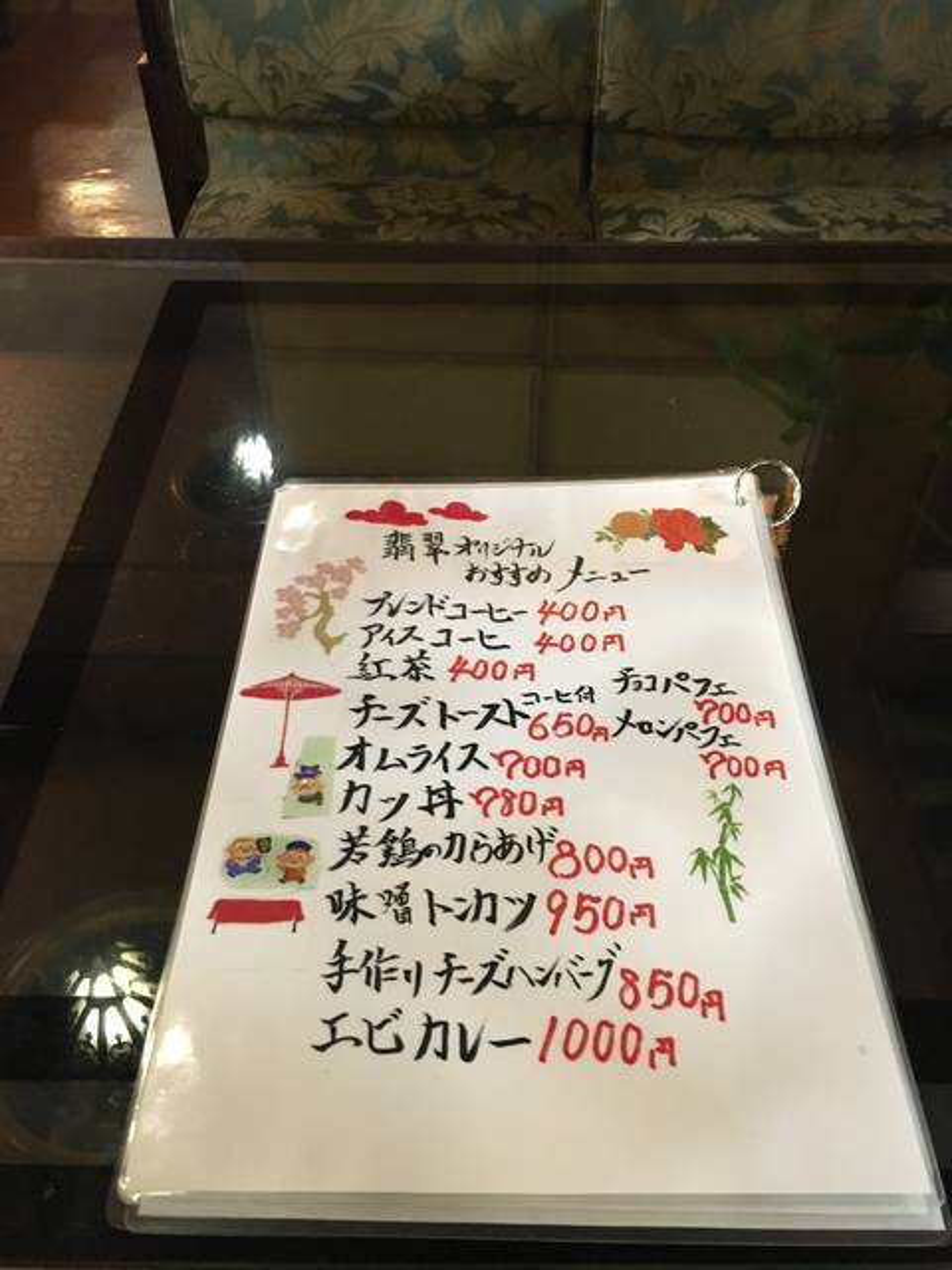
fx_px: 1063
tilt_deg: -45.7
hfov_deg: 48.2
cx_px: 476
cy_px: 635
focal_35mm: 29
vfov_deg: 61.7
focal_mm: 4.15
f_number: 2.2
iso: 320
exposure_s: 1/15
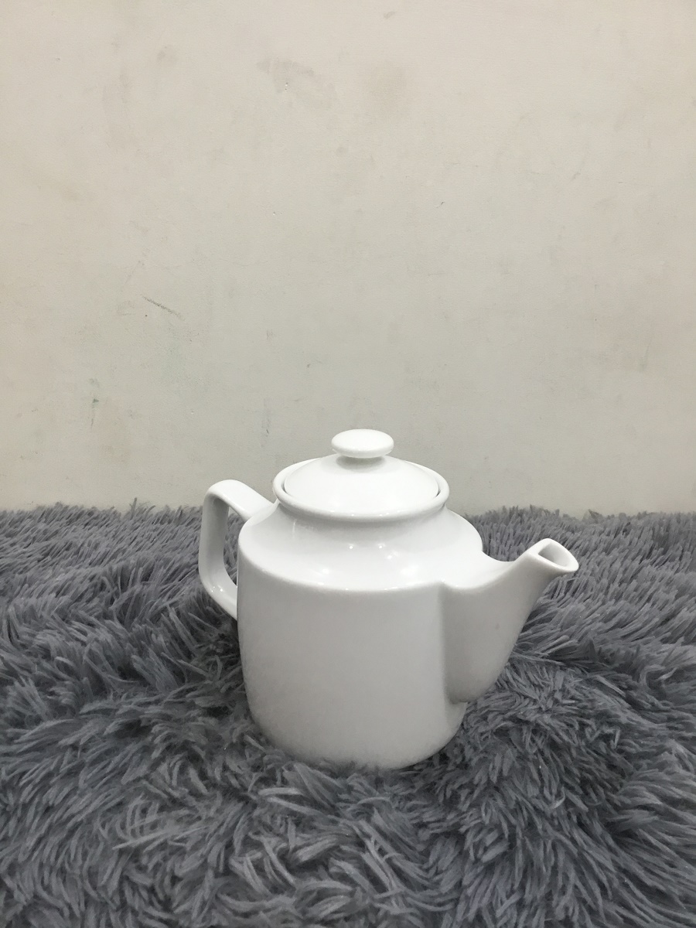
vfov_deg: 58.4
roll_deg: +0.4
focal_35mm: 31
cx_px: 348
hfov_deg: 45.4
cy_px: 464
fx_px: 831
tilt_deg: -16.9
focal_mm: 3.3
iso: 80
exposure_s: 1/33
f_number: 2.4
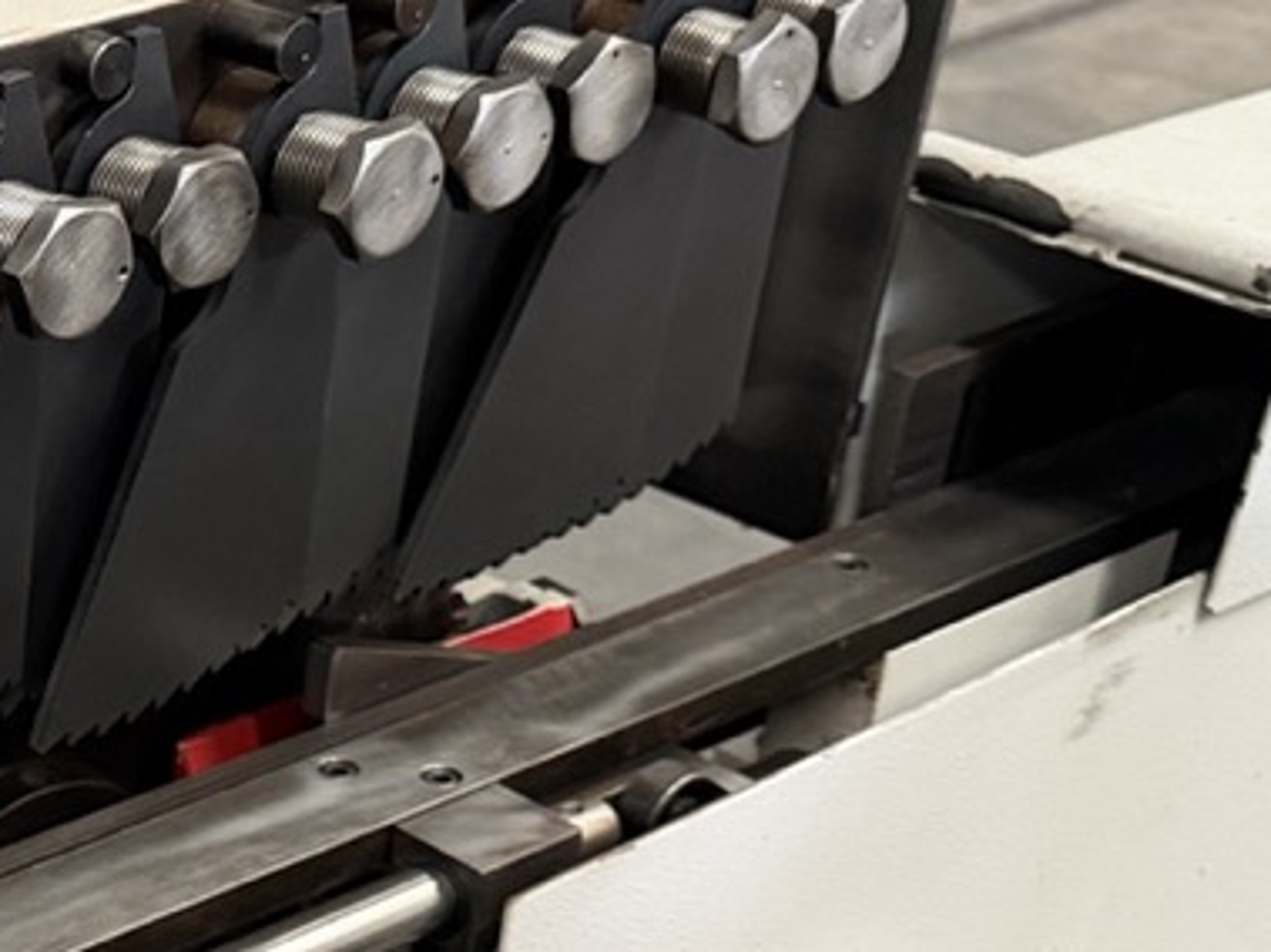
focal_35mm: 81
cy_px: 912
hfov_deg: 21.4
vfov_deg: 17.8
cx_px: -473
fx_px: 2973
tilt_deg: -31.7
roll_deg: +3.4
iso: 500
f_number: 1.78
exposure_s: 1/60
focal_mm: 6.76
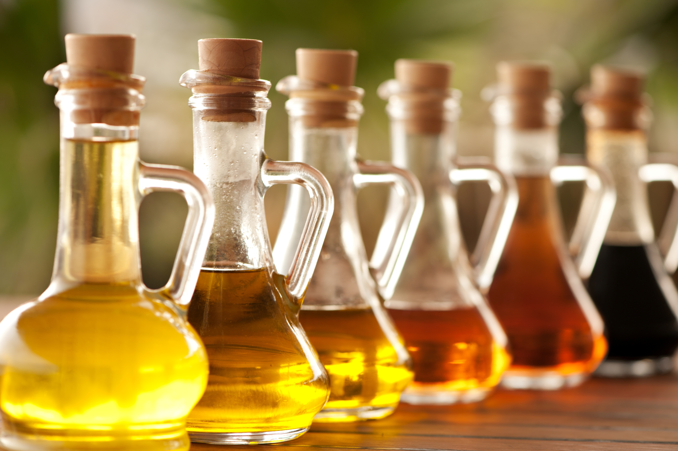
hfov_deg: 19.5
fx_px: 1976
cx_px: 339
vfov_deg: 13.0
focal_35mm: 105
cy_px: 226
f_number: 4.8
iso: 200
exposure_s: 1/10
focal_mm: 105
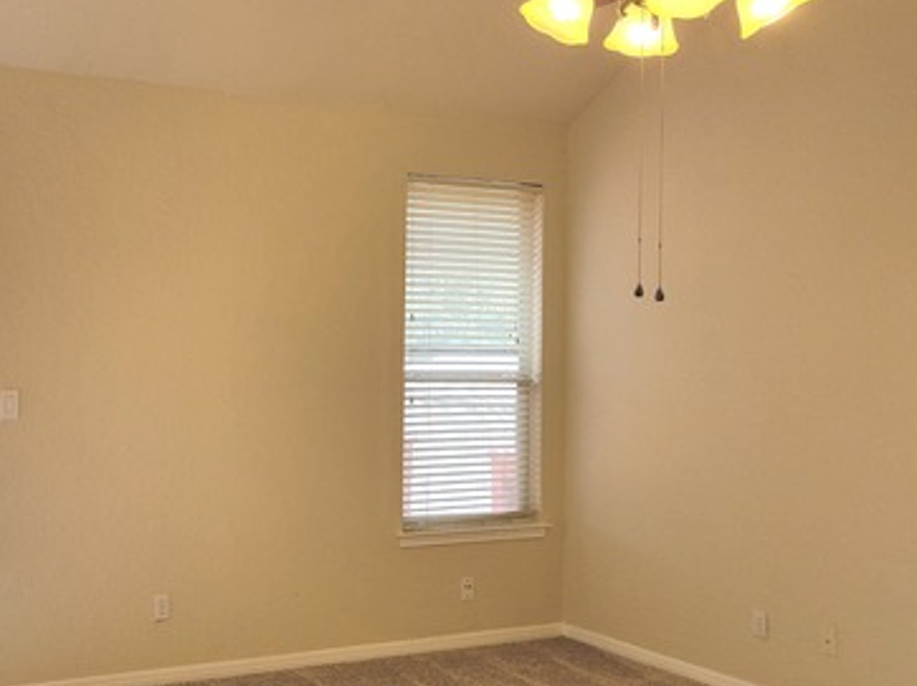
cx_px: 117
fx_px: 1218
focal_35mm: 46
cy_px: 314
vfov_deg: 31.5
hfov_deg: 38.8
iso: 200
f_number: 1.8
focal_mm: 5.4
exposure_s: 1/120
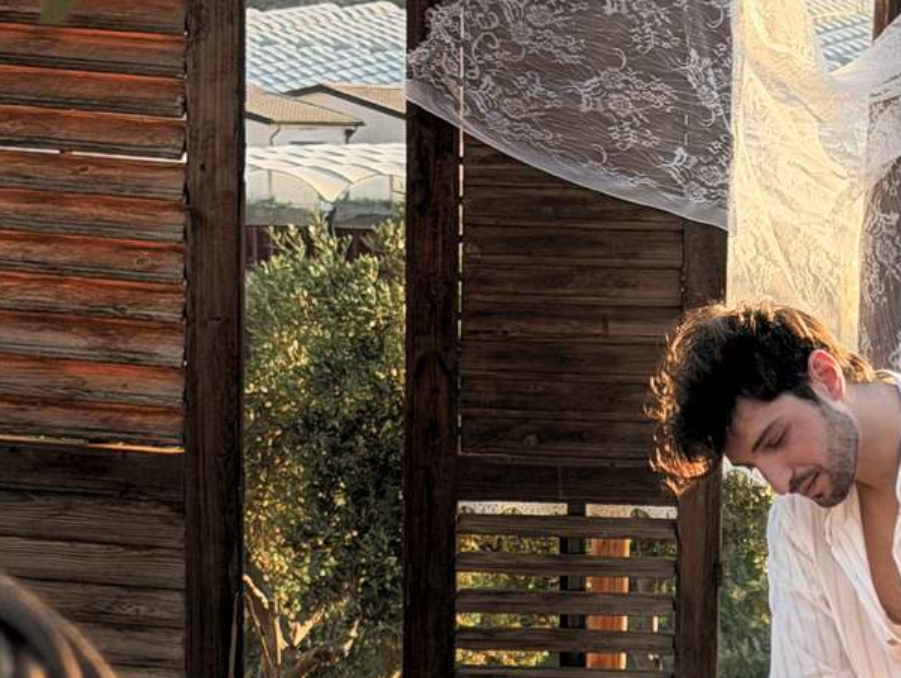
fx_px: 3334
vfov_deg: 11.4
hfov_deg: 14.8
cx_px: 1122
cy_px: 734
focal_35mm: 128
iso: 100
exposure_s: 1/1149
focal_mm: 6.76
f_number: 1.78
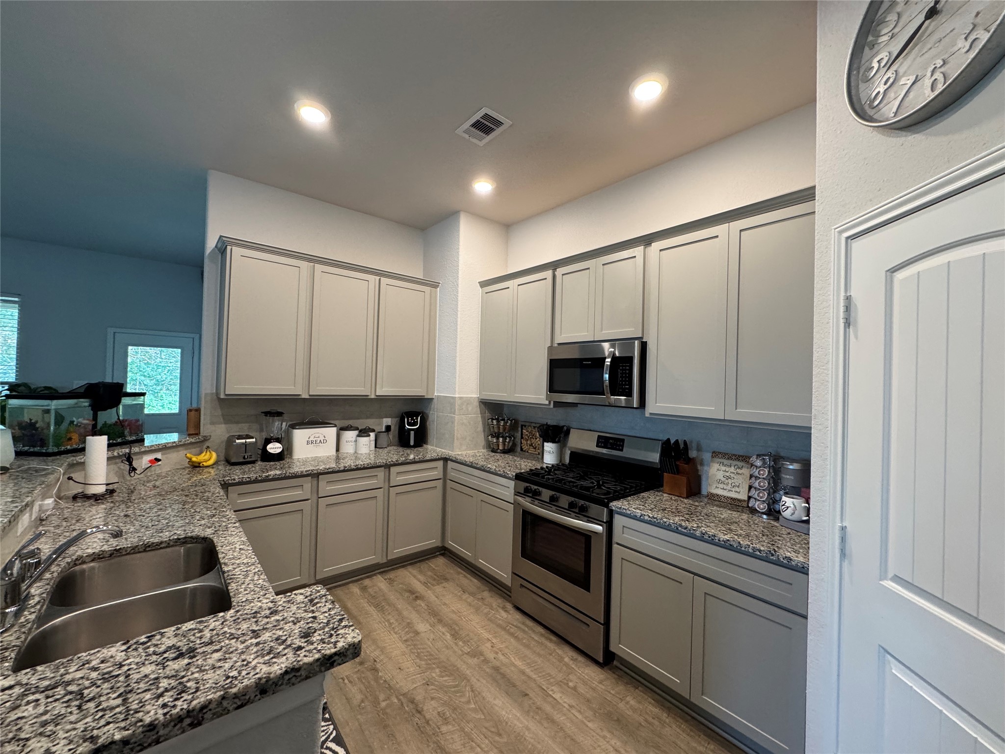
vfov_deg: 85.7
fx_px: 406
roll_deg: -1.6
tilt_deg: -0.2
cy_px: 377
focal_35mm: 14
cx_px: 502
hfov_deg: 102.1
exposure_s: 1/60
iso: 250
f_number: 2.2
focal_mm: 2.22
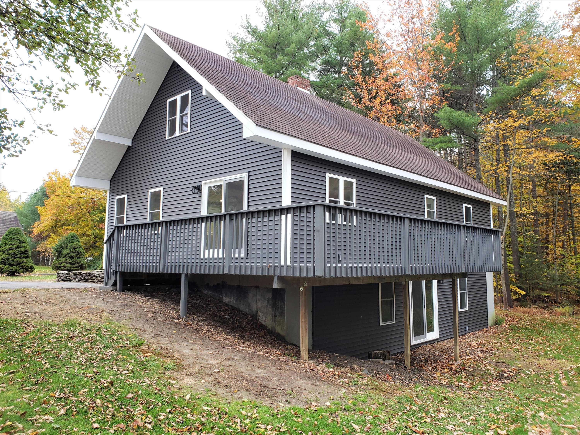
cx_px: 290
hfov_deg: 67.3
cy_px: 218
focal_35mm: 26
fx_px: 436
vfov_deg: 53.1
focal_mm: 4.3
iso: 80
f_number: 2.4
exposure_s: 1/50
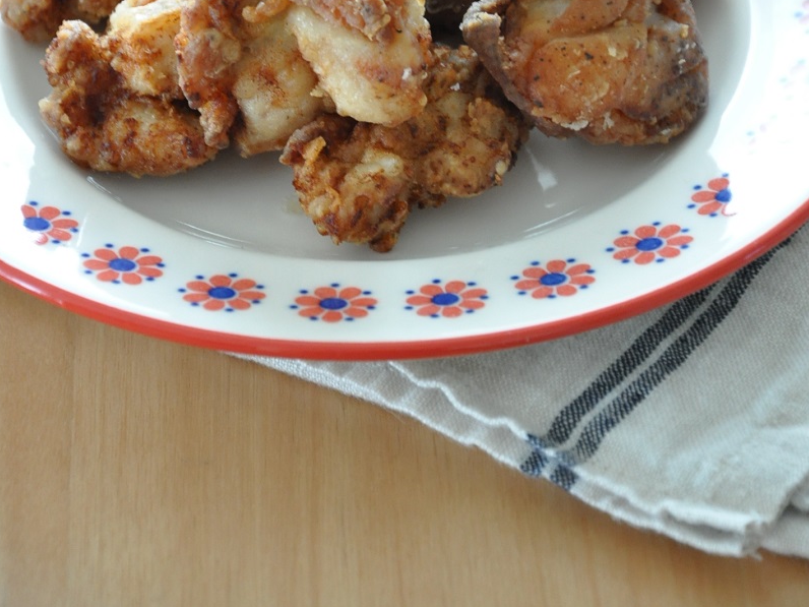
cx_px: 403
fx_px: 5345
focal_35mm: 229
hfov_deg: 8.7
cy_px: 1
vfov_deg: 6.5
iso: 1600
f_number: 5.6
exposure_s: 1/30
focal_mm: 105
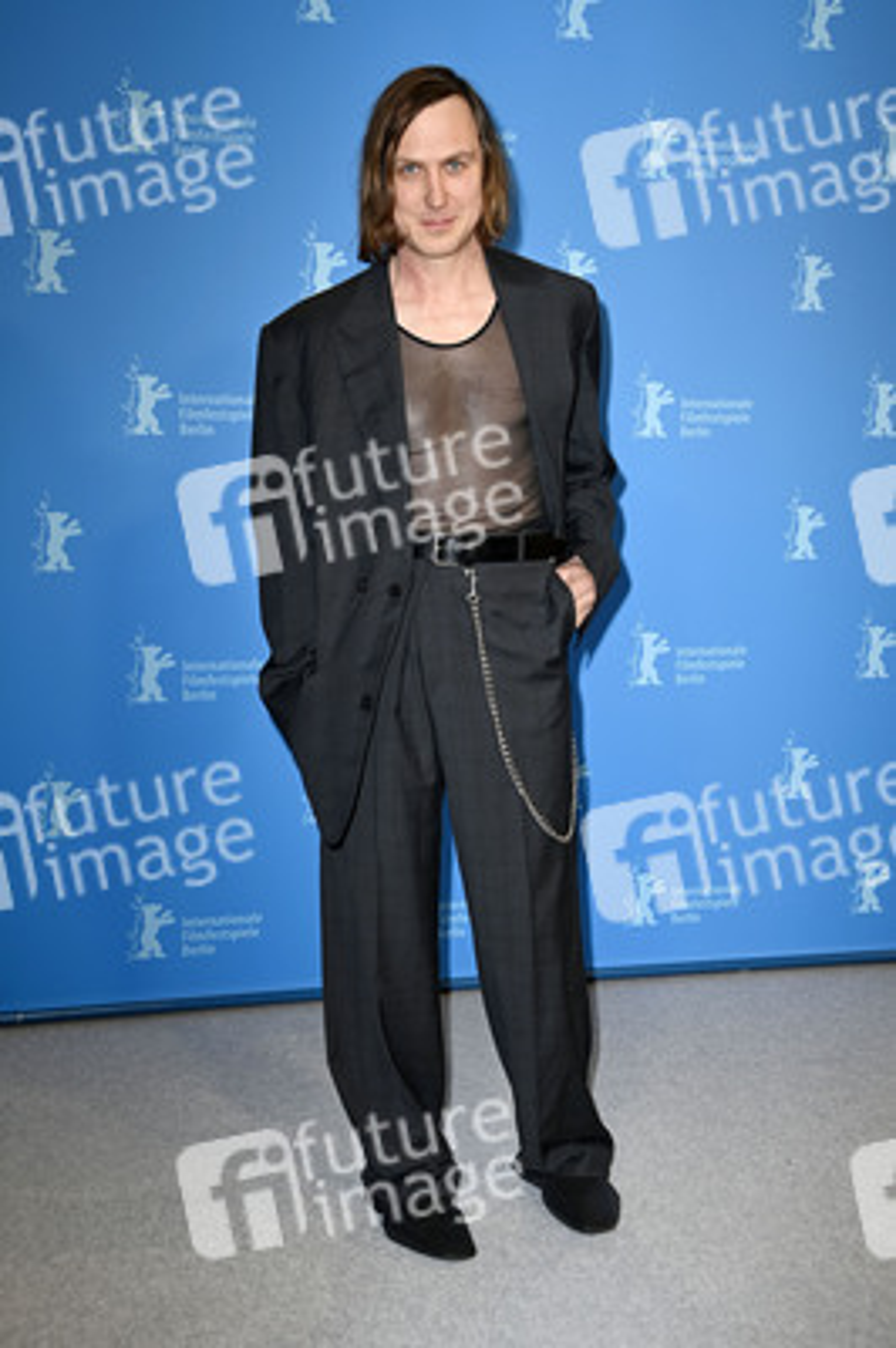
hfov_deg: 28.0
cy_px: 674
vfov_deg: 41.1
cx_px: 448
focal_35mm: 48
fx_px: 1795
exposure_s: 1/250
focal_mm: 48
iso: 640
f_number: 5
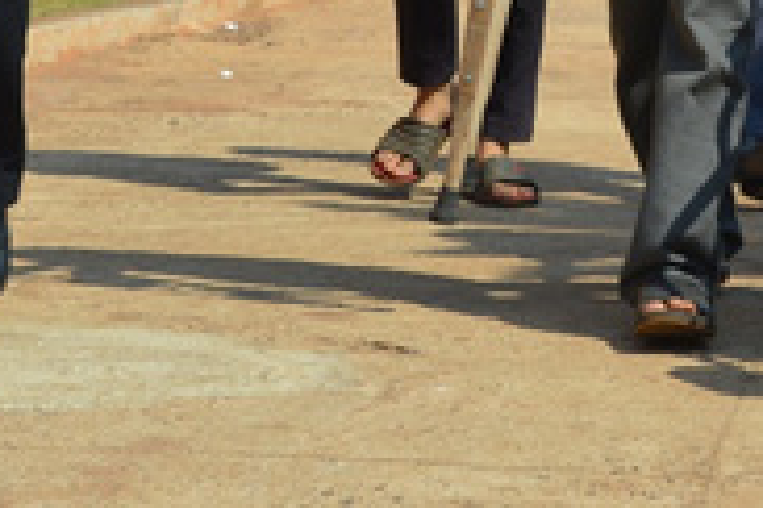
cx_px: 1030
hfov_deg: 9.5
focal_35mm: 212
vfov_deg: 6.4
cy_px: -235
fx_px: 4493
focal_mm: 48
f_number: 8
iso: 100
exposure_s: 1/250
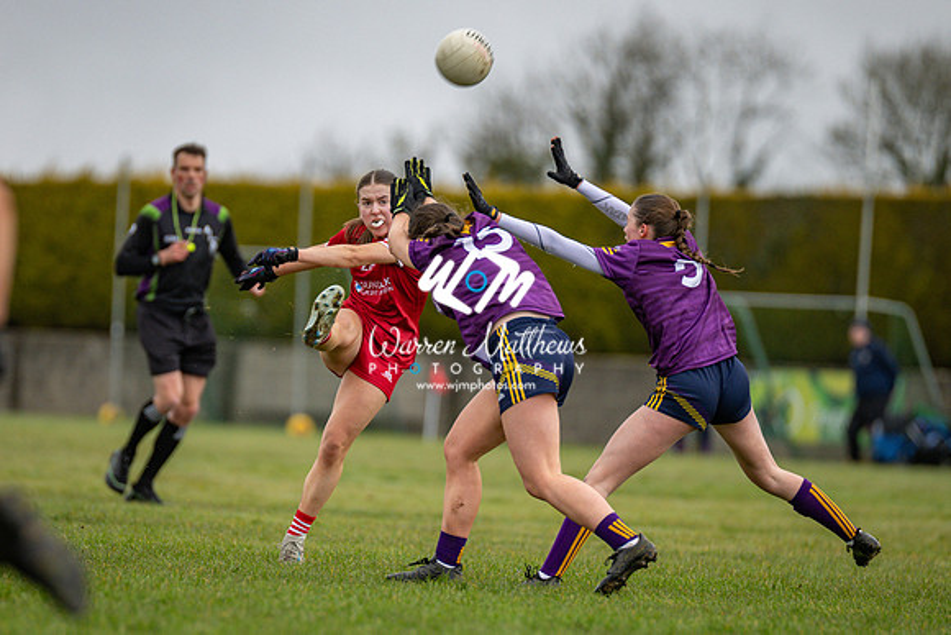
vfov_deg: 3.3
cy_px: 447
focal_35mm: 422
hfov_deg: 4.9
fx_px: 11154
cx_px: 406
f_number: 2.8
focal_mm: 300
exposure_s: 1/1000
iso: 560
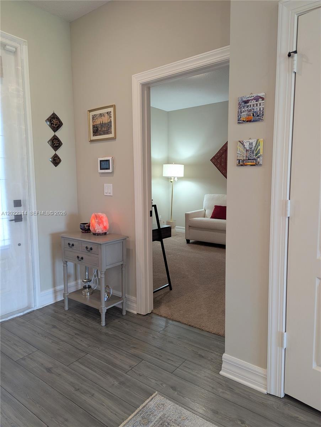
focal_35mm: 24
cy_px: 214
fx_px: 296
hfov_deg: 56.9
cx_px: 160
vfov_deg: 71.5
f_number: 1.85
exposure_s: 1/60
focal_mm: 6.81
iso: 109
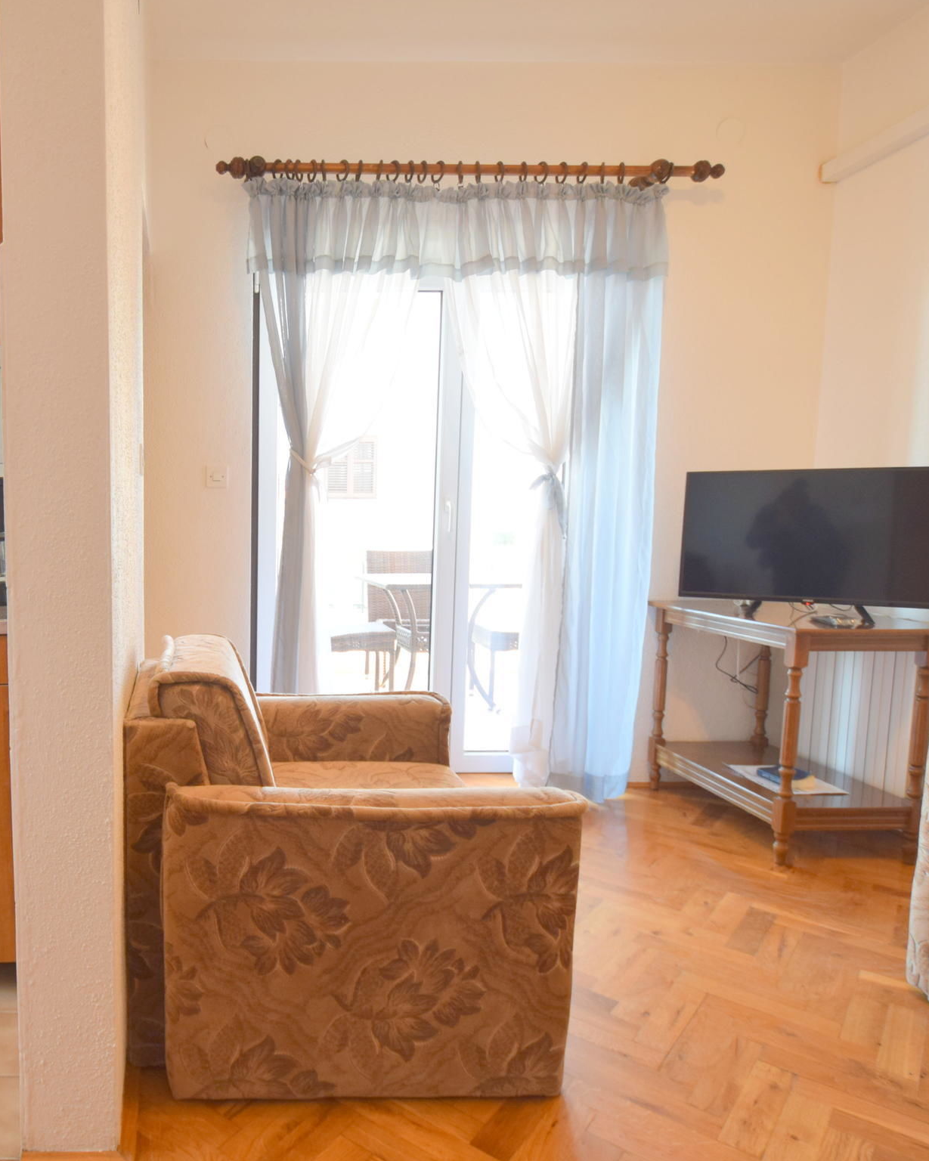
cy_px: 583
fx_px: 756
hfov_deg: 58.4
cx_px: 190
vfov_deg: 75.0
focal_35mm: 22
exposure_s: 1/60
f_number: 4
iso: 450
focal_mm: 10
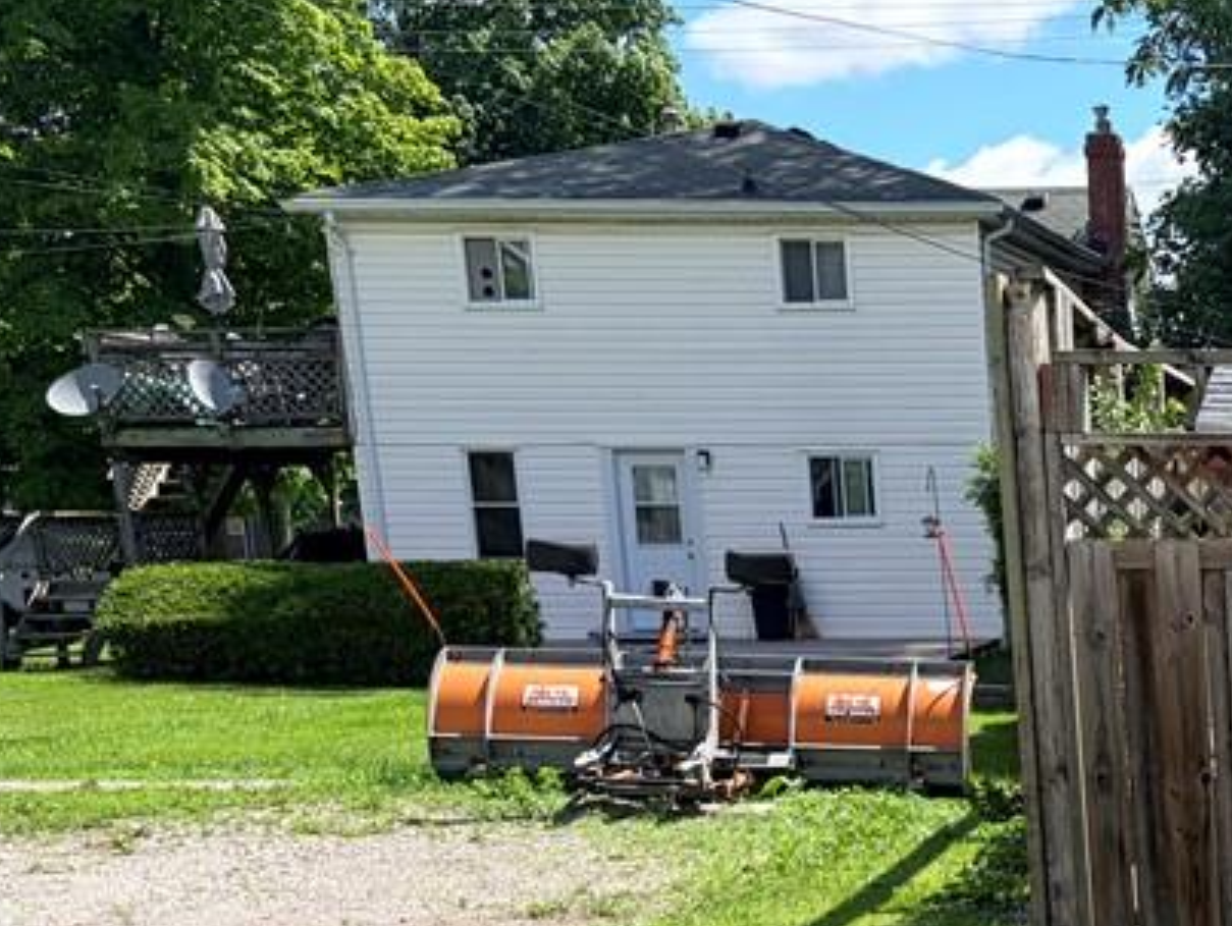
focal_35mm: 66
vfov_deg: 21.2
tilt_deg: -11.4
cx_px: 1516
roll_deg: +1.4
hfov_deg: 25.9
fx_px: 2351
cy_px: 999
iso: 50
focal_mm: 5.96
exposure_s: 1/2451
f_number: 1.6
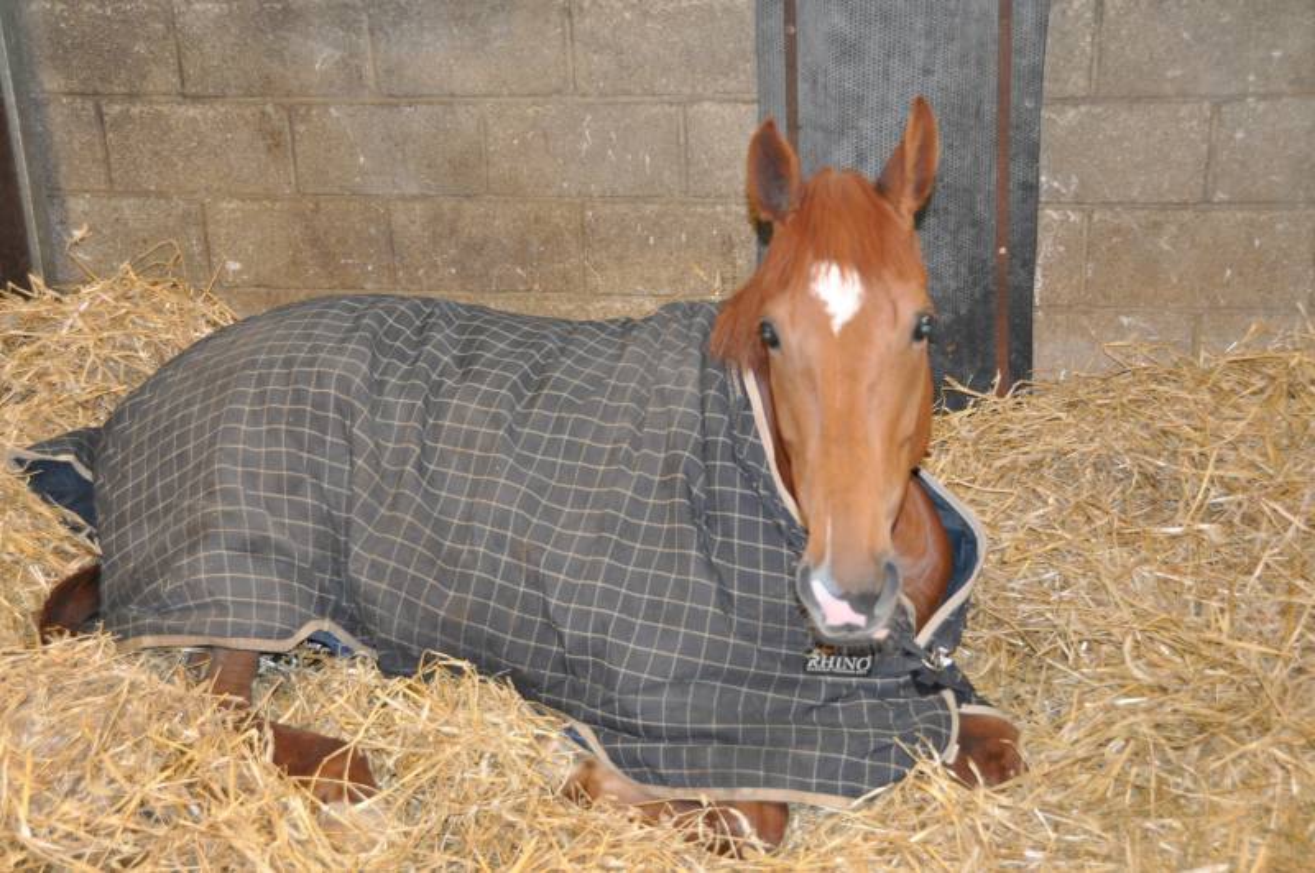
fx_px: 1860
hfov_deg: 38.9
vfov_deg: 26.4
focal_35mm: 51
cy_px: 436
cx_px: 658
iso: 800
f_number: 4.2
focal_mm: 34
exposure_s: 1/60
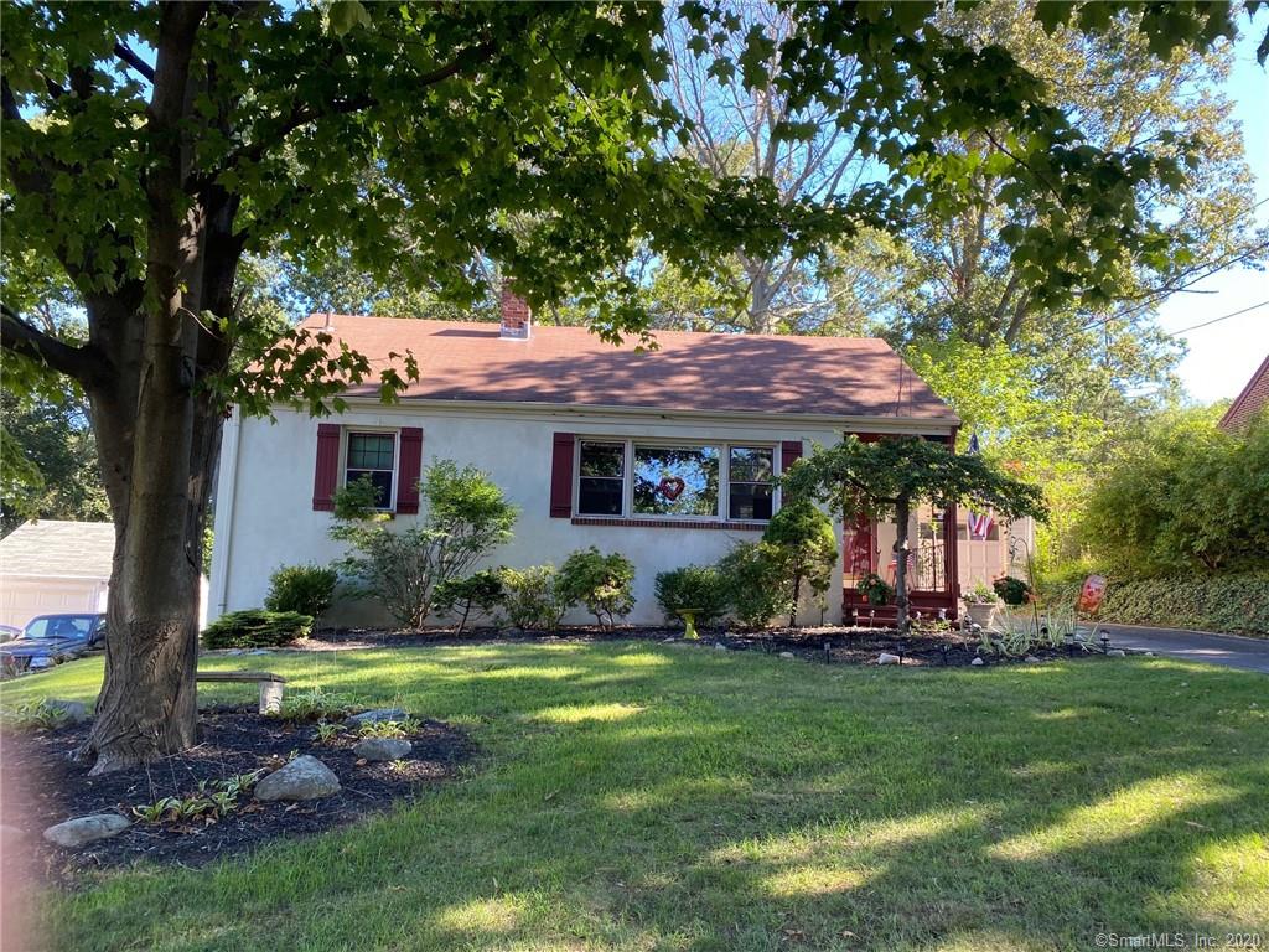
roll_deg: -1.4
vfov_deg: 53.1
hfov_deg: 67.3
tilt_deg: +3.9
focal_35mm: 26
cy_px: 476
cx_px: 634
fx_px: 953
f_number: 1.8
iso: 32
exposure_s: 1/126
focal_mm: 4.25
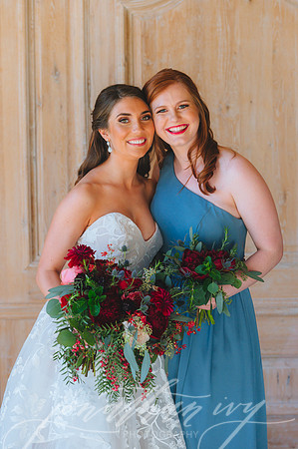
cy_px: 224
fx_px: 1220
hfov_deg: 13.9
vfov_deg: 20.8
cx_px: 149
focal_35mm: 98
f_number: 2.8
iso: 640
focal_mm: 98
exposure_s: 1/250
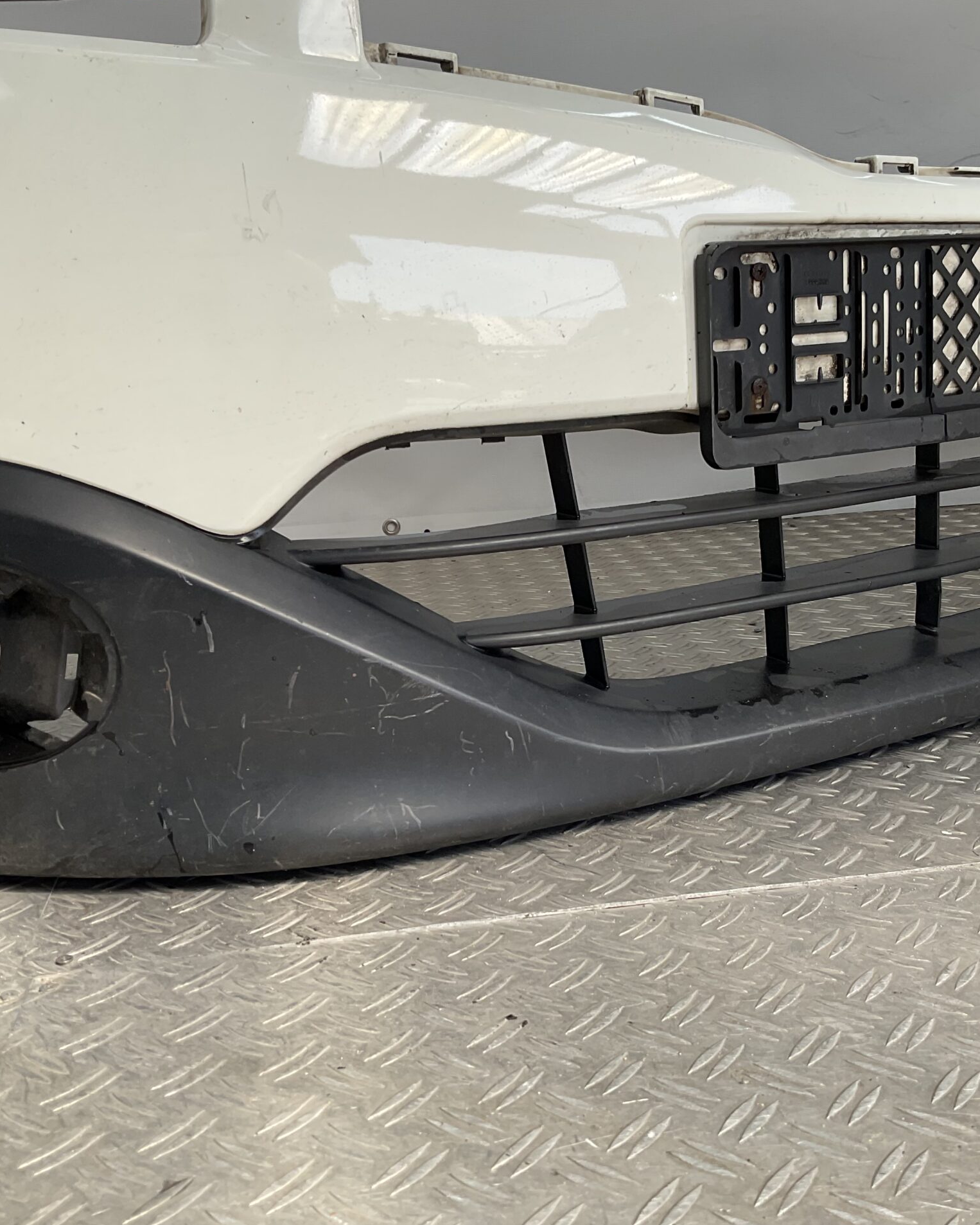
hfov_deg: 38.9
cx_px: 605
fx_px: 1377
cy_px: 612
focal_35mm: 38
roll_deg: +2.4
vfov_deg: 47.9
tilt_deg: -14.6
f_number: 1.8
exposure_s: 1/580
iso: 16
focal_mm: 3
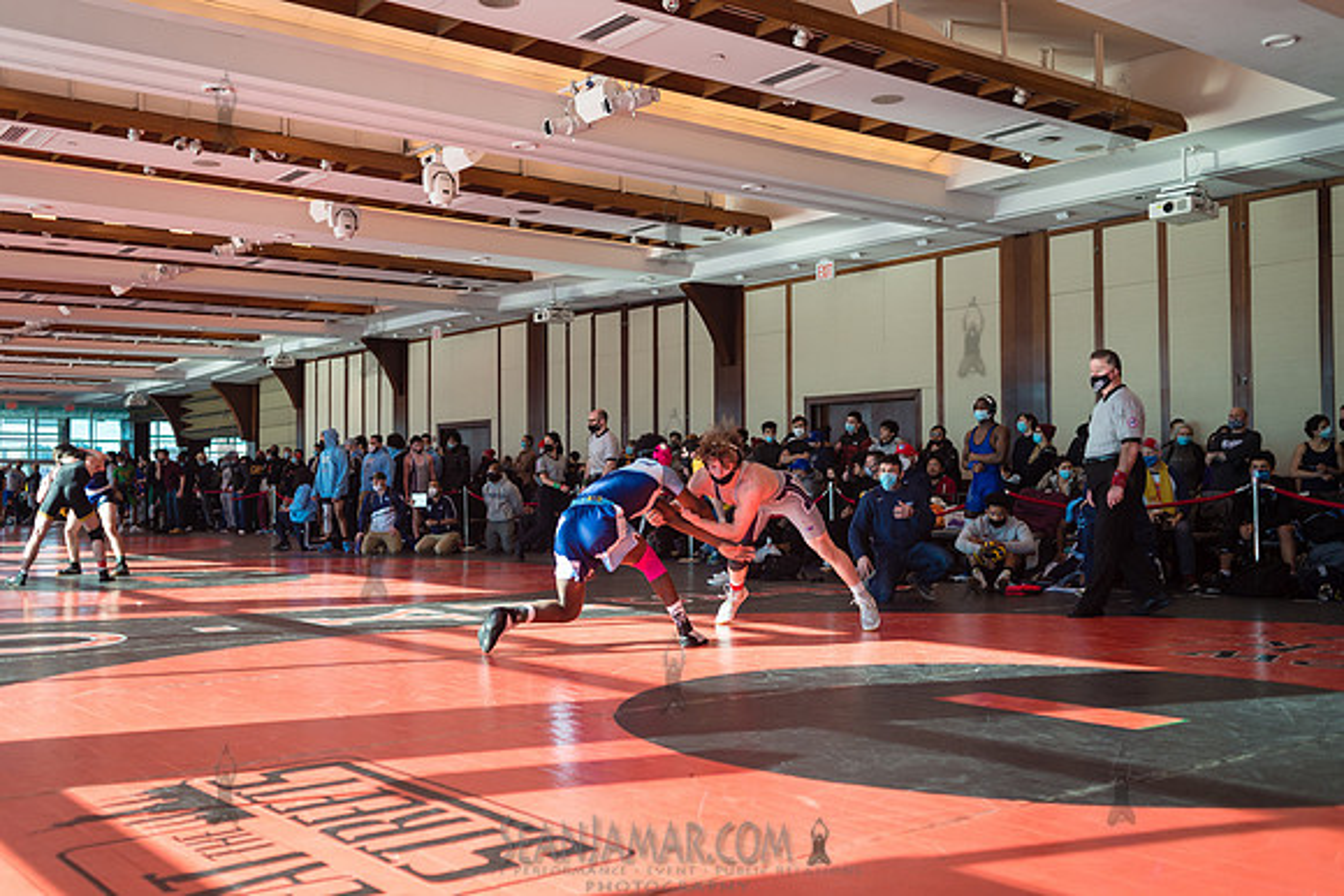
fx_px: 1327
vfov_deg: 37.3
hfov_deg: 53.7
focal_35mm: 36
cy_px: 448
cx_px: 672
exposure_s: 1/400
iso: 400
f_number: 3.5
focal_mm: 35
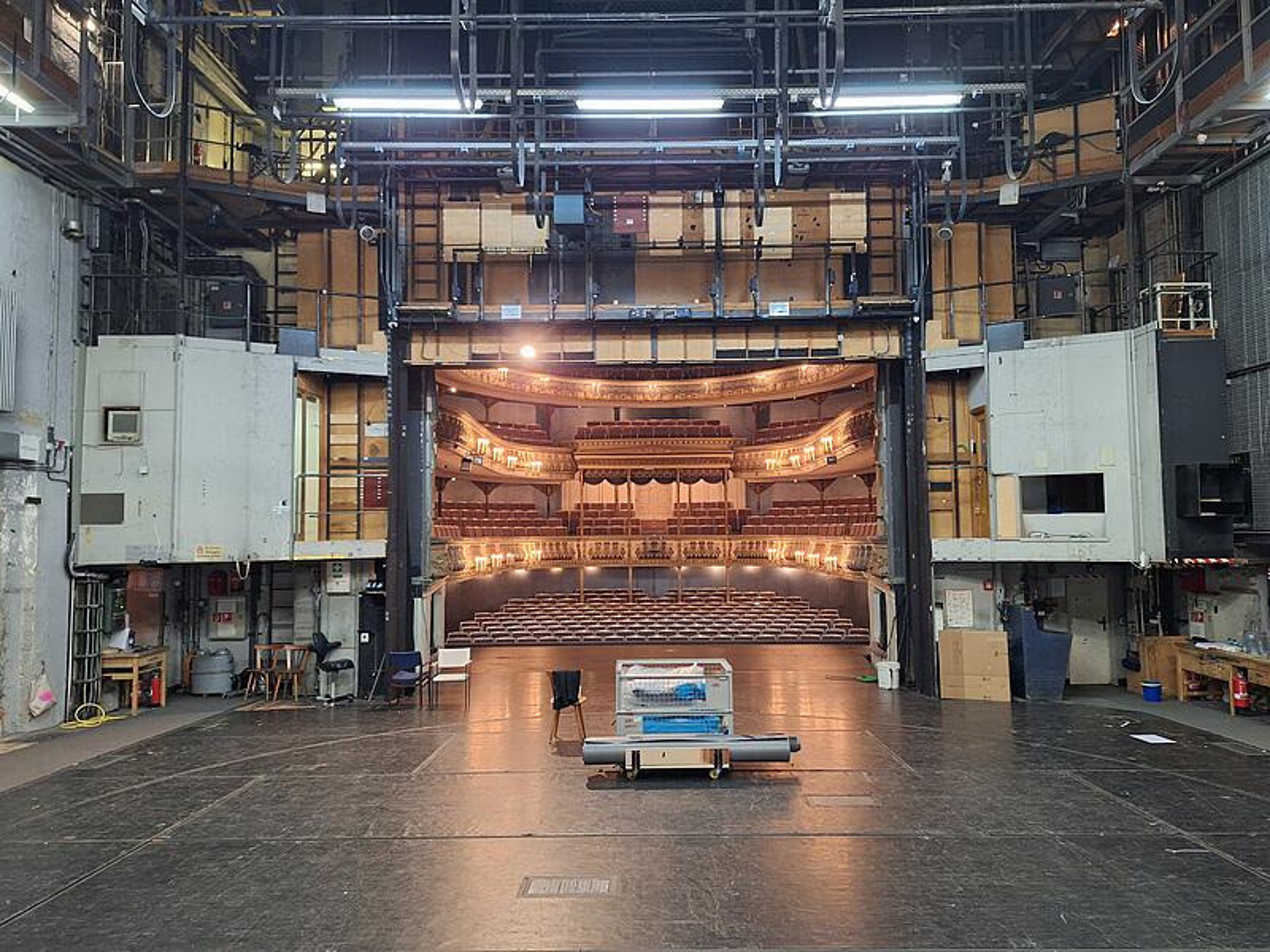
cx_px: 635
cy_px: 476
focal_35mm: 23
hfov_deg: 73.9
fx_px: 844
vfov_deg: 58.9
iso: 320
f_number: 1.8
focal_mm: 5.54
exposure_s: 1/25
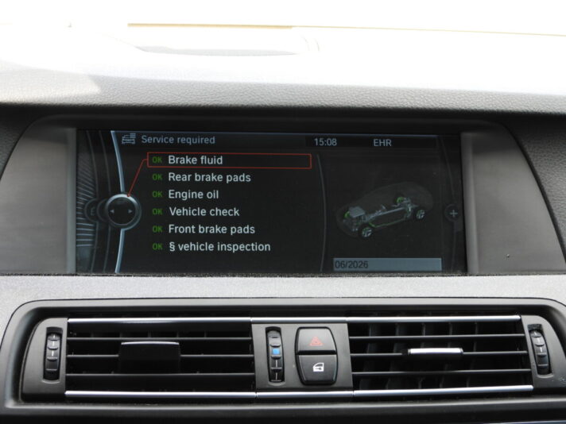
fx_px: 1390
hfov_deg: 23.0
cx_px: 283
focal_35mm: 85
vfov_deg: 17.4
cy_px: 212
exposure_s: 1/60
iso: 110
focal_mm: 15.3
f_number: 3.5
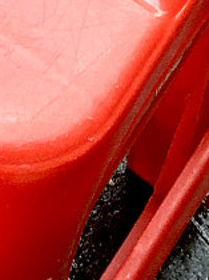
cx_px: -349
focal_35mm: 221
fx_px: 1783
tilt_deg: -51.9
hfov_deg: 6.3
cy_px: -441
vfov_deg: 8.1
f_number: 2.2
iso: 32
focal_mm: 4.15
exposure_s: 1/100
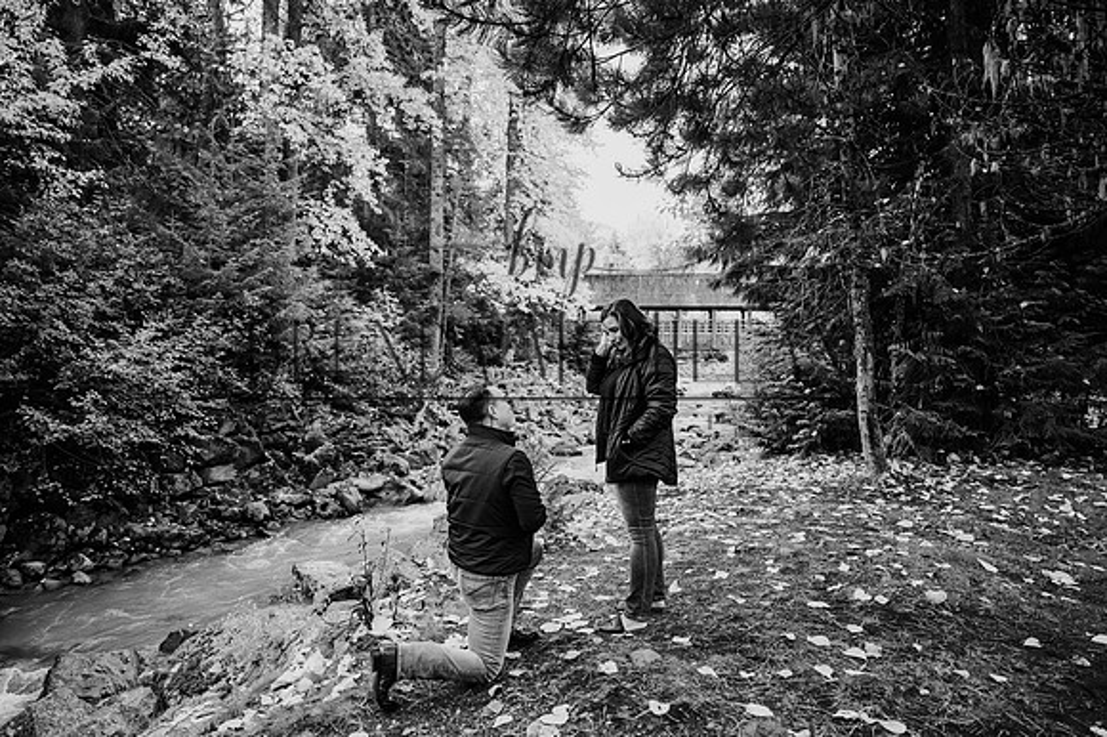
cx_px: 554
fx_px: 738
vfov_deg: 53.1
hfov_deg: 73.8
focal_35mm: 24
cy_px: 368
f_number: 2.8
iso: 1000
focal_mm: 24
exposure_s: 1/500
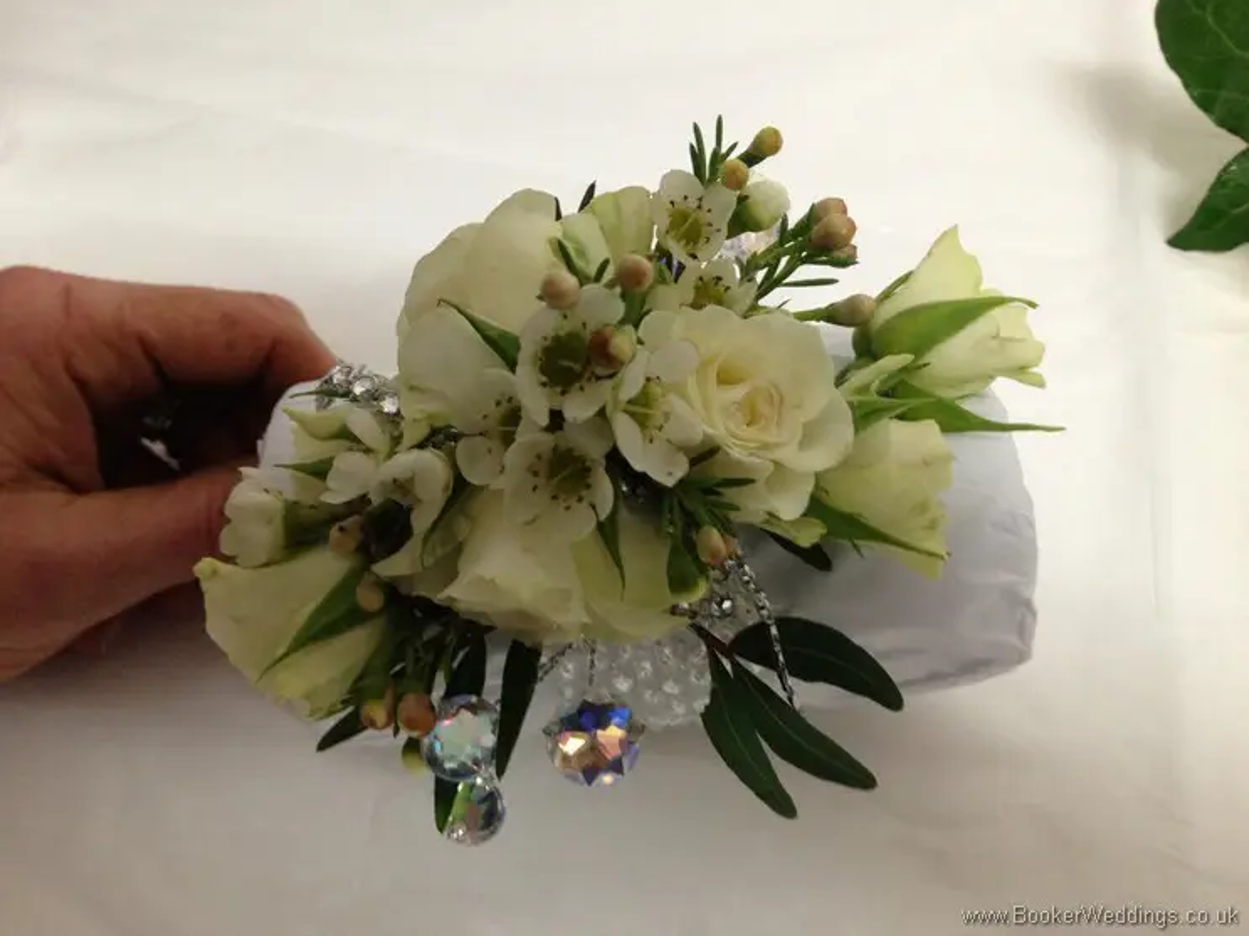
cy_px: 468
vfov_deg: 40.7
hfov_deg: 52.6
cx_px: 624
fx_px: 1263
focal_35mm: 35
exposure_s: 1/20
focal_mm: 4.28
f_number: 2.4
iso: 125
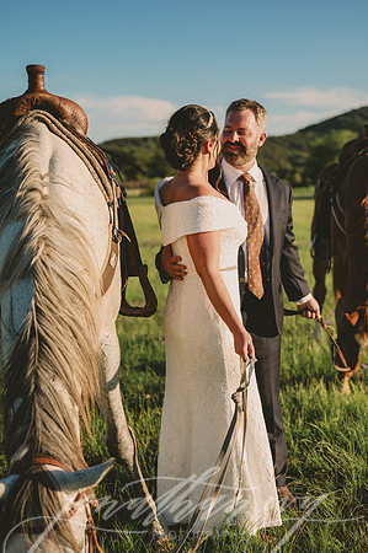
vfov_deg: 39.6
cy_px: 276
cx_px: 184
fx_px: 768
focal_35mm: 50
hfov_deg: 26.9
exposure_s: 1/1600
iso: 80
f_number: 2.8
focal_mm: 50
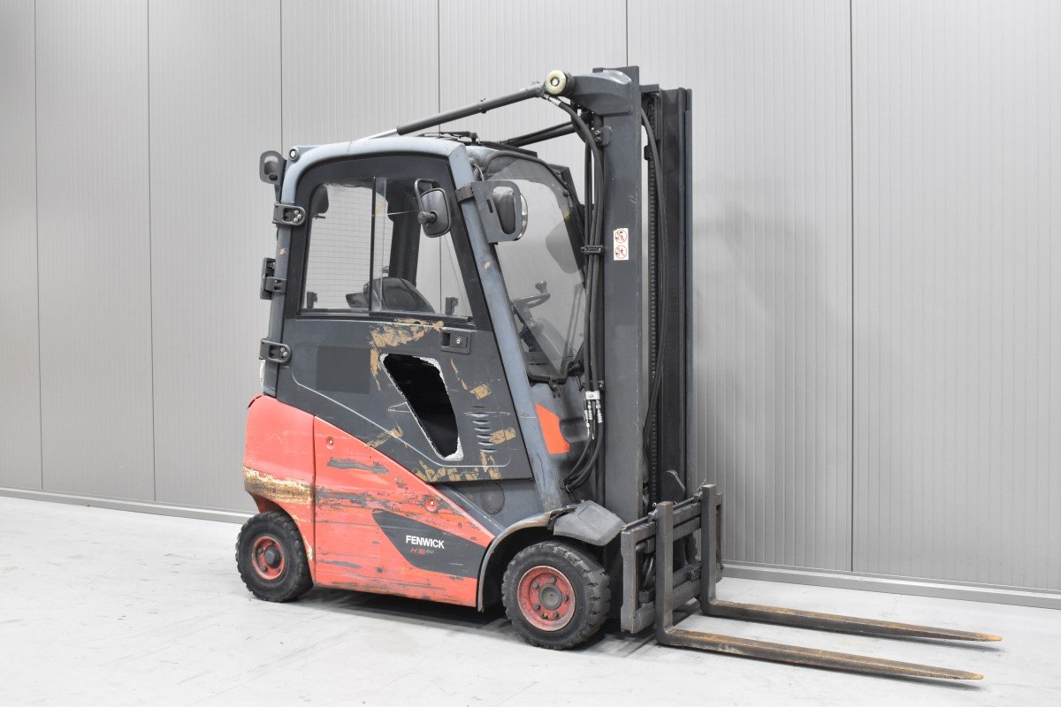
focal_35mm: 38
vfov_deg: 35.5
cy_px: 354
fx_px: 1105
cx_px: 530
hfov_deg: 51.3
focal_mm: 25
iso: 1600
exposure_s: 1/15
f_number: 6.3
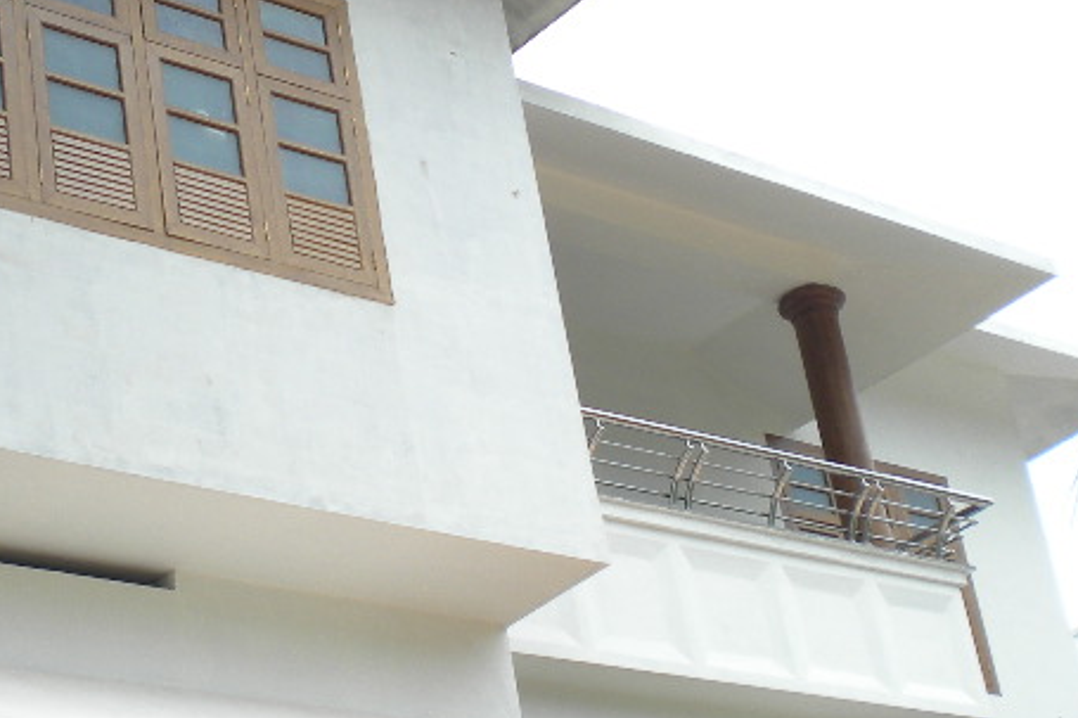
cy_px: 445
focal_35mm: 82
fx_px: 2454
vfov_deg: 16.6
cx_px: 391
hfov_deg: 24.7
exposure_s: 1/247
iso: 80
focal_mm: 6.3
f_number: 4.6
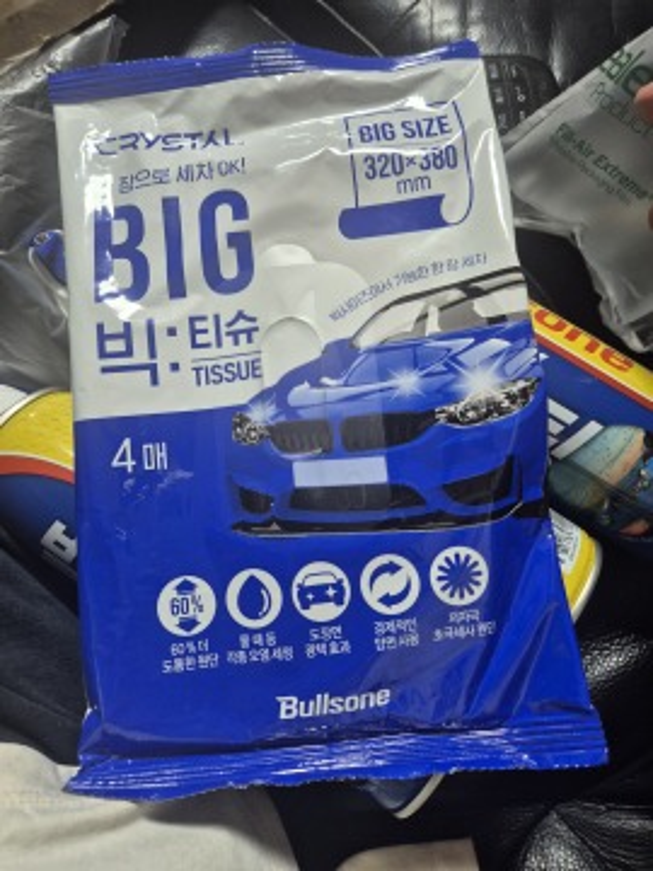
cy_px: 436
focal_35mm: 23
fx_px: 578
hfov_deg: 58.9
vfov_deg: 73.9
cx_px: 326
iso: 400
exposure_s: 1/120
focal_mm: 5.4
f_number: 1.8
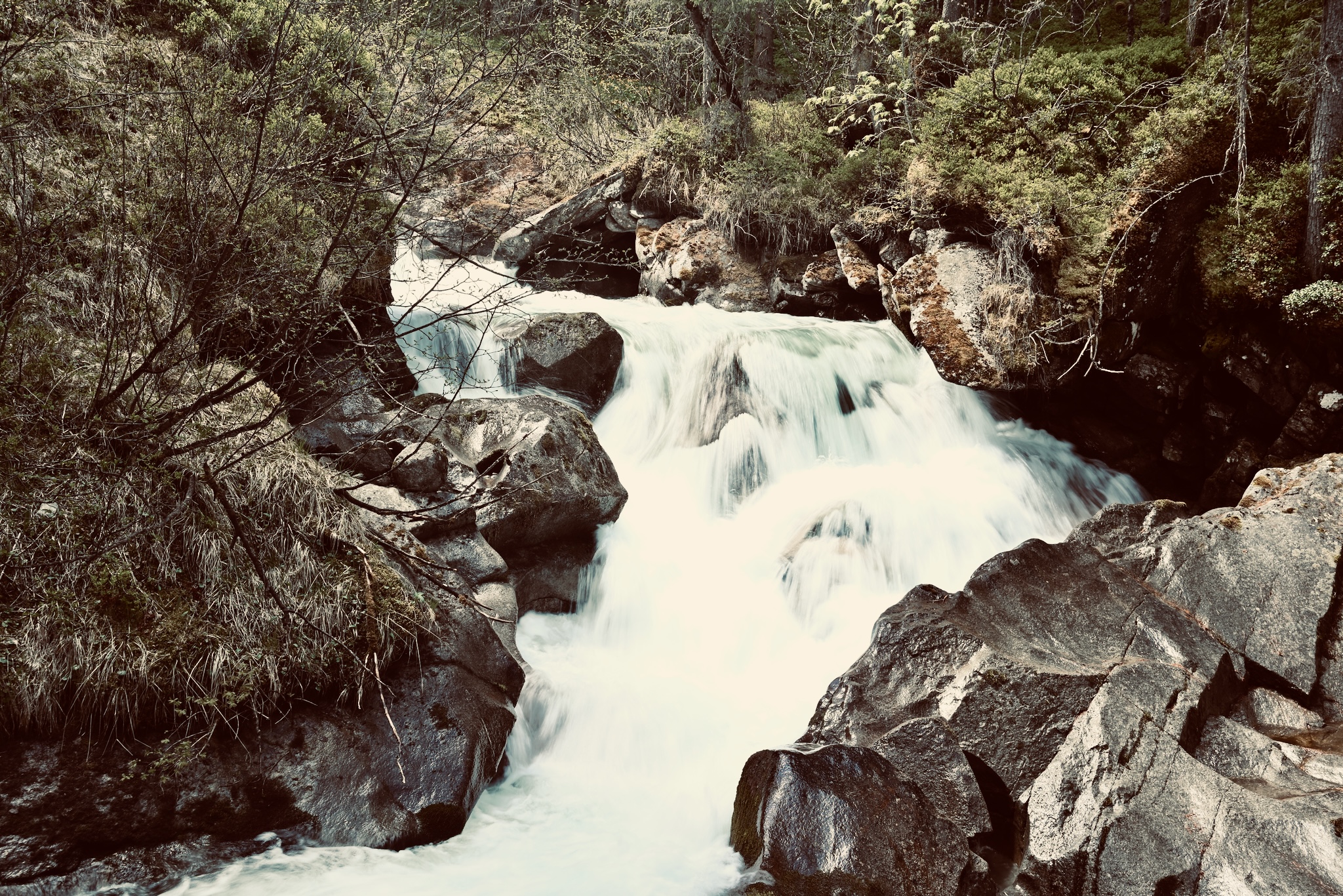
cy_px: 448
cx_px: 672
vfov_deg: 33.4
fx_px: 1492
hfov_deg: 48.5
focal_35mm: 40
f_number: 16
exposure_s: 1/10
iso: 100
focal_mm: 40
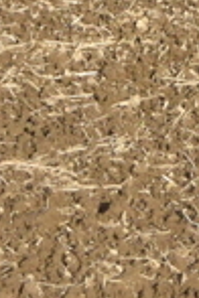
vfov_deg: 5.7
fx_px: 2944
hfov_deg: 3.9
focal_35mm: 355
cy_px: -284
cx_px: 132
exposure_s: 1/4000
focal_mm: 29
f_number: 4.2
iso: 800
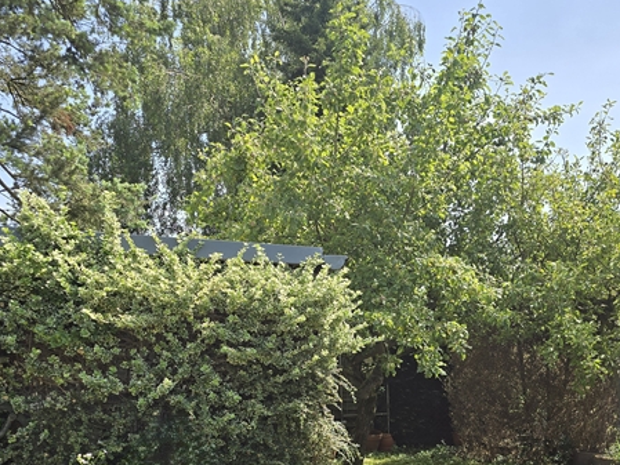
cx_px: 392
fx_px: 735
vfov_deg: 33.8
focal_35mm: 41
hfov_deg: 45.3
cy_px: 390
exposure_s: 1/496
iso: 12
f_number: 1.7
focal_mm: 6.3
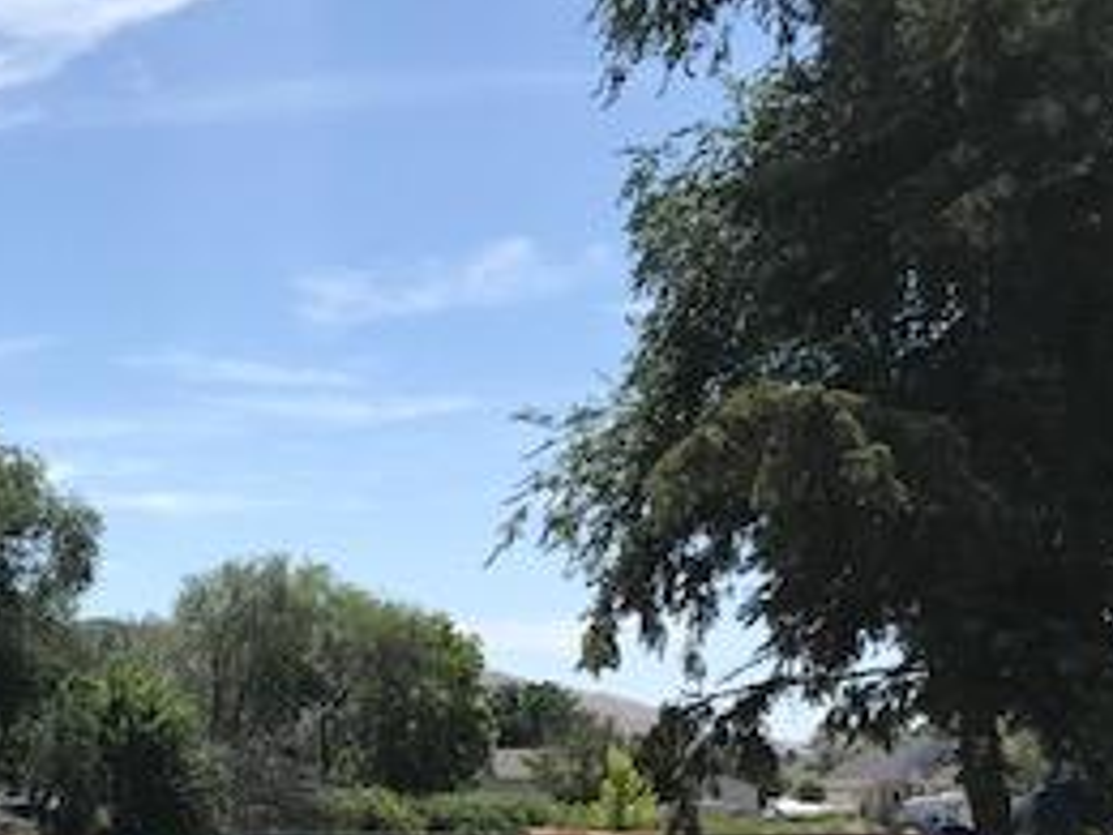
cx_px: 312
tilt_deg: +0.6
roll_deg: +1.8
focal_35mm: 69
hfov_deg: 27.9
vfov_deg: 20.7
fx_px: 2219
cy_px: 814
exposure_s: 1/3096
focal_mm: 3.99
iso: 20
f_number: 1.8
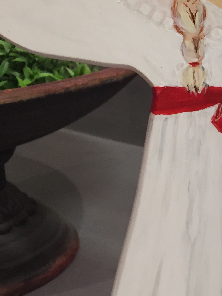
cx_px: 258
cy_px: 120
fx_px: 693
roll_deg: +0.9
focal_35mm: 81
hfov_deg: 17.4
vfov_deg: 24.1
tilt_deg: -18.6
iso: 160
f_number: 2.2
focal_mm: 4.15
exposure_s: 1/33
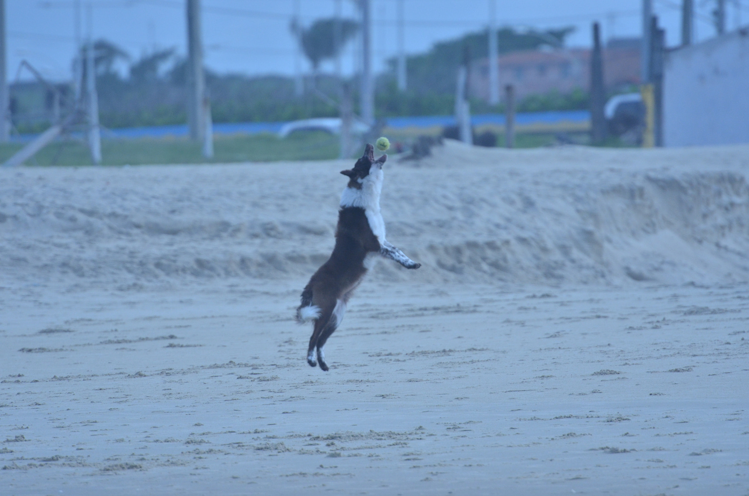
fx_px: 8719
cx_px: 374
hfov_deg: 4.9
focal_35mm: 420
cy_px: 248
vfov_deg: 3.3
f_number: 4
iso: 1000
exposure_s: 1/8000
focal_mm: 280
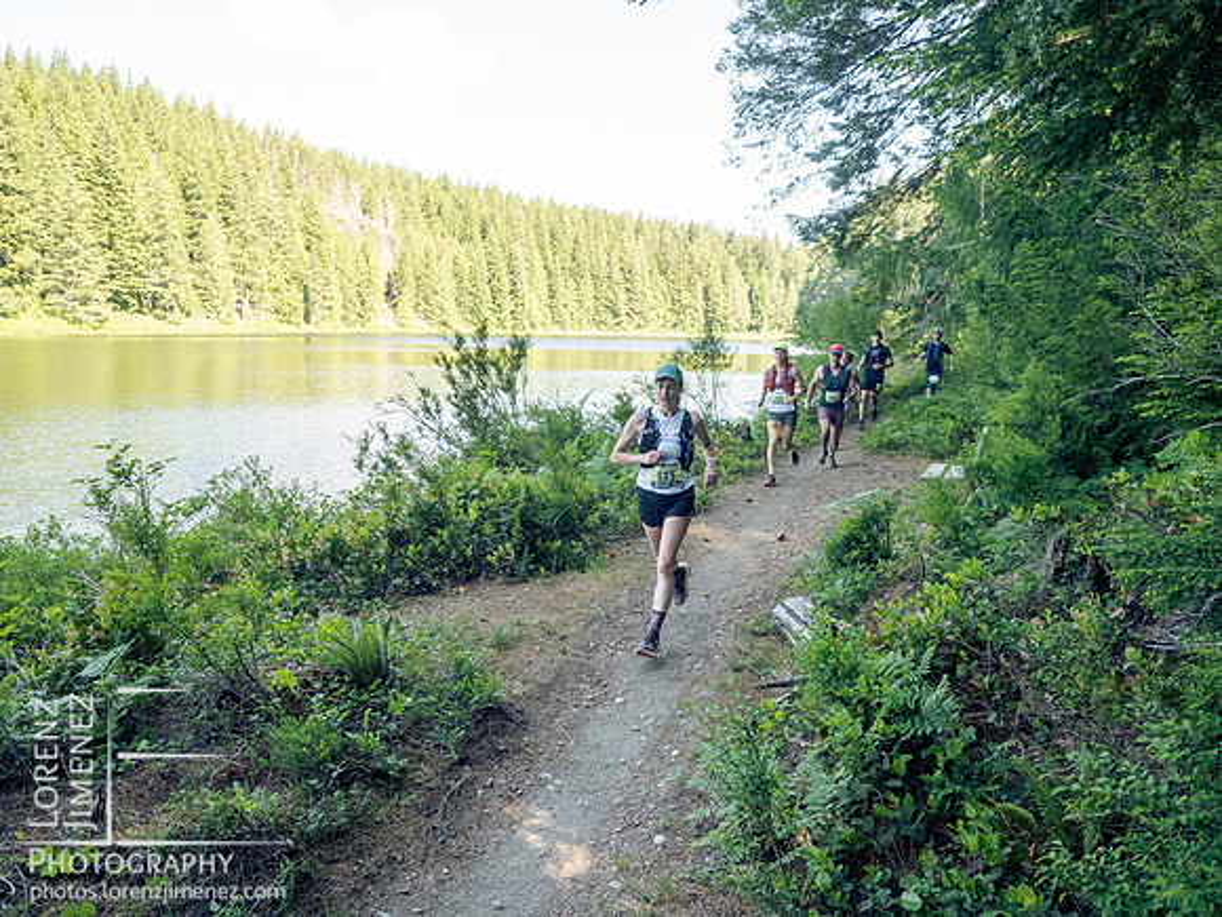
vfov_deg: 53.1
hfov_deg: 67.3
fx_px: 918
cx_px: 611
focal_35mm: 26
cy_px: 458
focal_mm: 13
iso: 800
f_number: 2.8
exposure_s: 1/1000
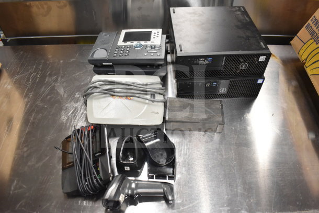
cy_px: 106
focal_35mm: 27
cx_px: 160
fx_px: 239
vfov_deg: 48.0
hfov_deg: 67.4
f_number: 3.5
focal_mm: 18
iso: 1400
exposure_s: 1/30
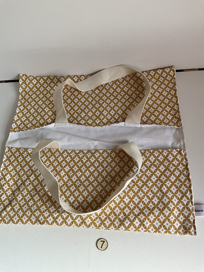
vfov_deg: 61.7
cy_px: 136
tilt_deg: -64.2
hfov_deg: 48.2
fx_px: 228
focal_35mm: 29
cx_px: 102
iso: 16
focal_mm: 3
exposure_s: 1/125
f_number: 1.8
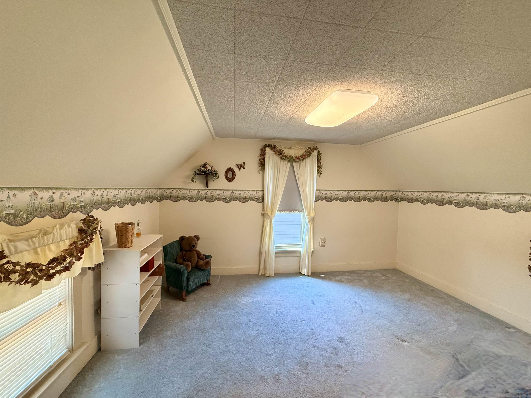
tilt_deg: -2.0
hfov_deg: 102.1
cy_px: 199
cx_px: 266
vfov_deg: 85.7
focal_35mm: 14
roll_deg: -1.2
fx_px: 215
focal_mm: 2.22
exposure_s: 1/120
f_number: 2.2
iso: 400
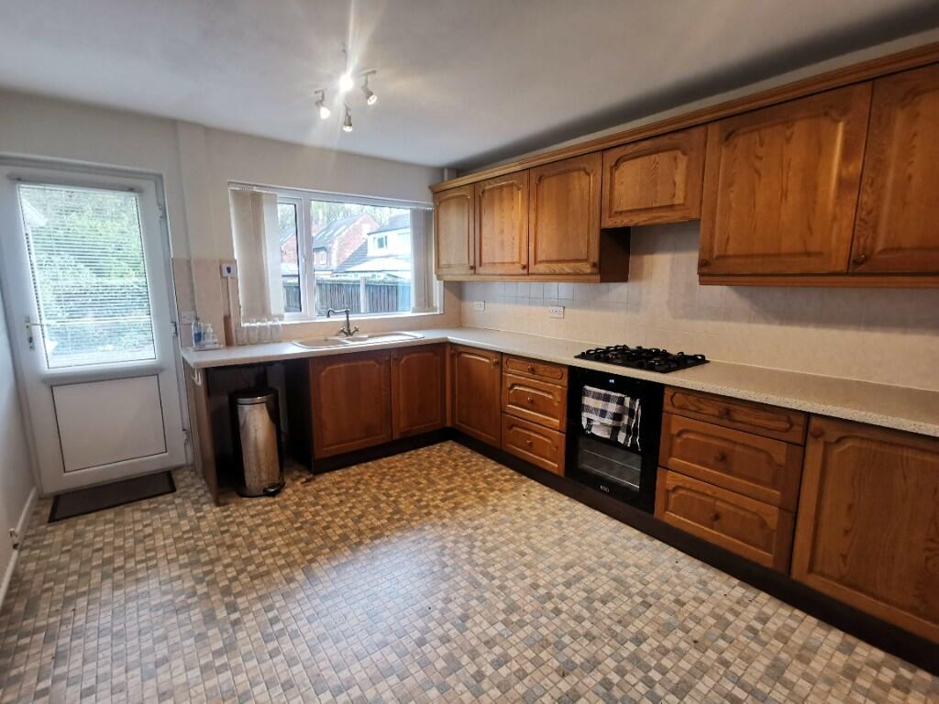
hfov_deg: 91.0
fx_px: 461
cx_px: 470
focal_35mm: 17
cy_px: 352
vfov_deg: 74.7
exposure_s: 1/50
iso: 250
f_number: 2.2
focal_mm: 2.26
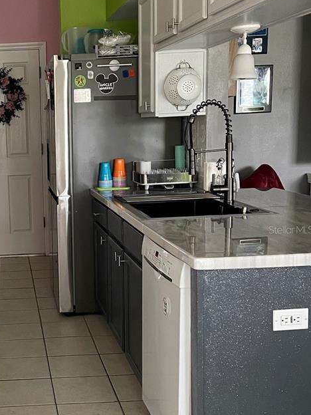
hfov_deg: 27.8
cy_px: 229
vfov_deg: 38.1
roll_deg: +2.7
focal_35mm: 50
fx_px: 599
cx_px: 17
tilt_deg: -9.9
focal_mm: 4.2
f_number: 1.6
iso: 400
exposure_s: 1/60
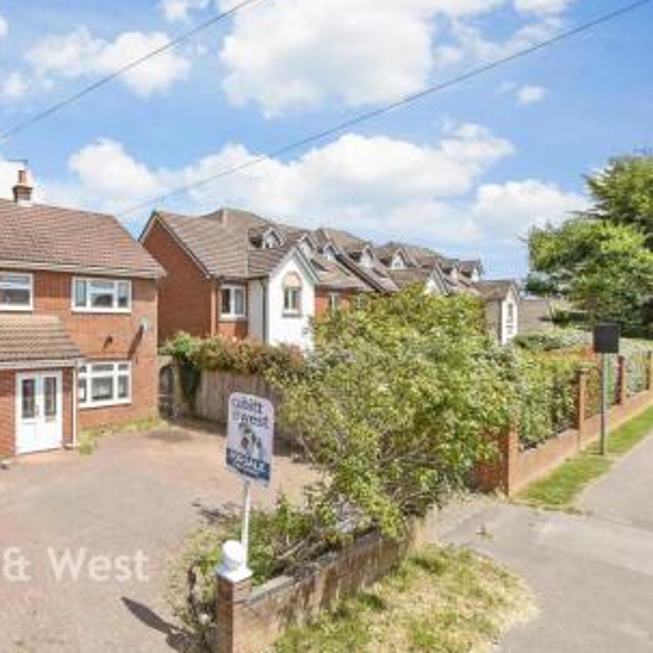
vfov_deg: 74.8
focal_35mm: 20
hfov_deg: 68.6
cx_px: 143
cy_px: 331
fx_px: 427
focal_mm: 10
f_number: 10
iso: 160
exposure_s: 1/100
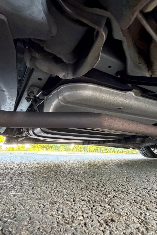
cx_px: 60
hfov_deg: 61.2
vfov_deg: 84.0
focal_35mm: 20
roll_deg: -0.6
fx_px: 131
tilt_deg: +14.5
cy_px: 115
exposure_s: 1/60
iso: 1000
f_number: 2.2
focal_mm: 2.22
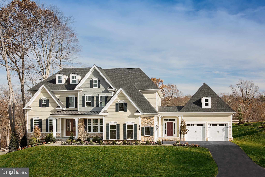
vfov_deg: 29.9
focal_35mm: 45
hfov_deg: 43.6
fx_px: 331
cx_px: 132
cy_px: 88
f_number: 8
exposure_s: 1/25
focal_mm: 45
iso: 64
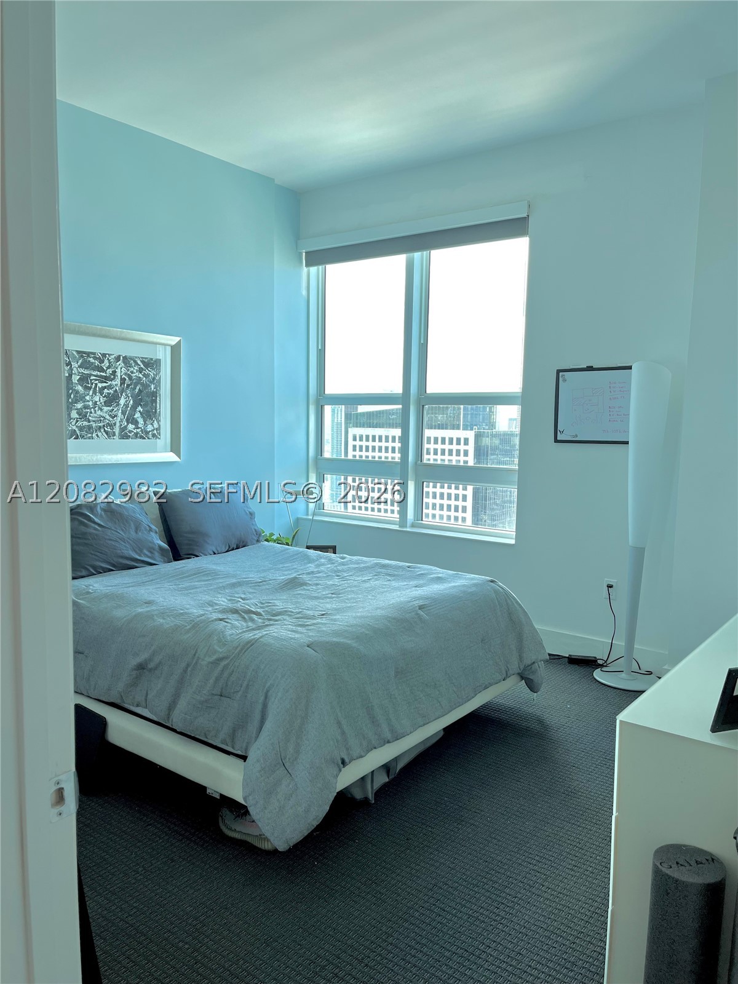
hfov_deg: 53.1
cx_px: 369
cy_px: 492
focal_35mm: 26
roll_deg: -0.5
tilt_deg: -5.7
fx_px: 739
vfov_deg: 67.3
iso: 50
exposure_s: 1/250
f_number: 1.6
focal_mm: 5.1
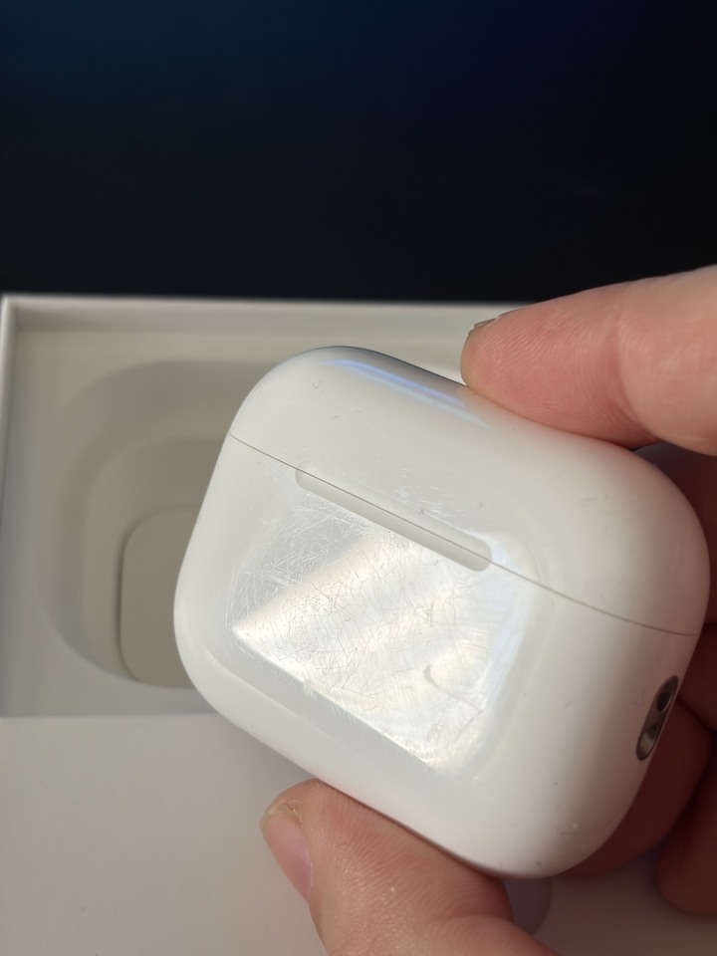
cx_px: 358
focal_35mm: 52
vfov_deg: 36.8
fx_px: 1436
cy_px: 478
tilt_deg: -49.0
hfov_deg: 28.0
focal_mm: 5.96
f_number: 1.6
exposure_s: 1/77
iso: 50
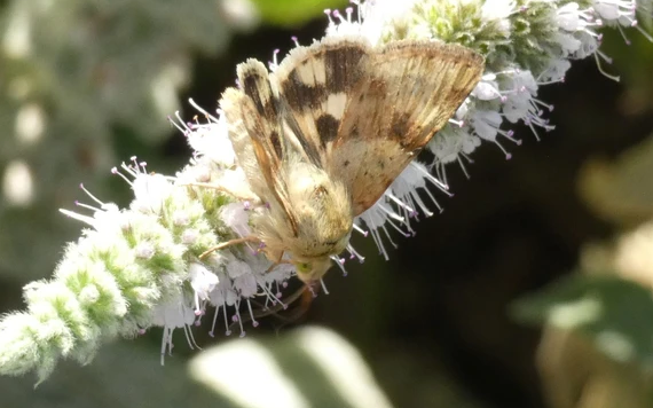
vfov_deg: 8.3
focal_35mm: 157
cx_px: 321
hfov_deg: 13.3
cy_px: 155
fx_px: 2793
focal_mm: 23.7
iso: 250
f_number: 7.1
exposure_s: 1/80
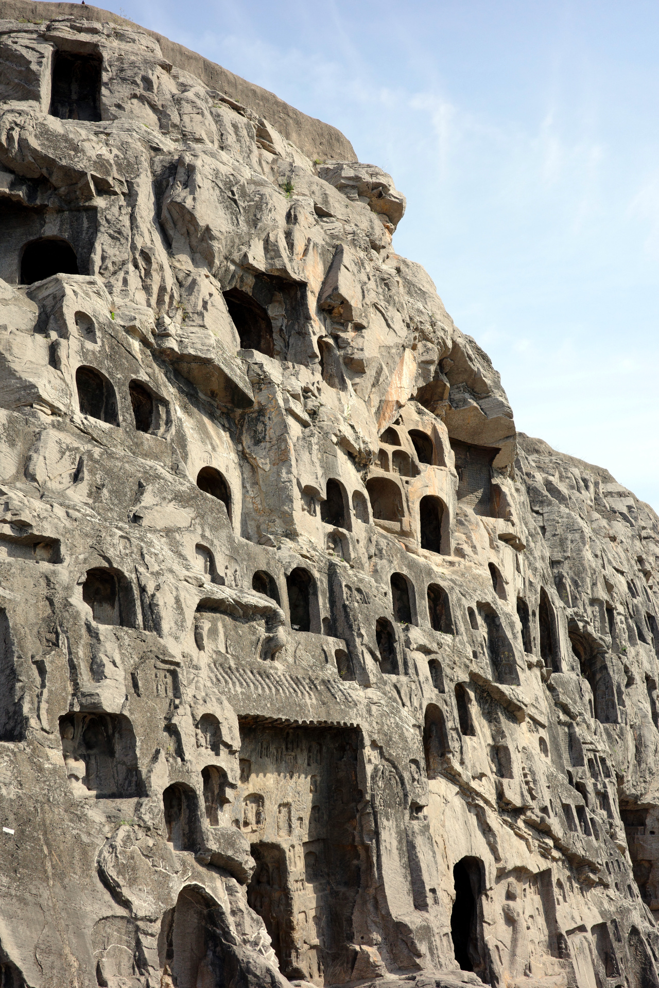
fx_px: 1098
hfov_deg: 33.4
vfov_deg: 48.5
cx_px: 330
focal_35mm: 40
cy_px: 494
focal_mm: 26
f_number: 5.6
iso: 200
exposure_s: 1/640
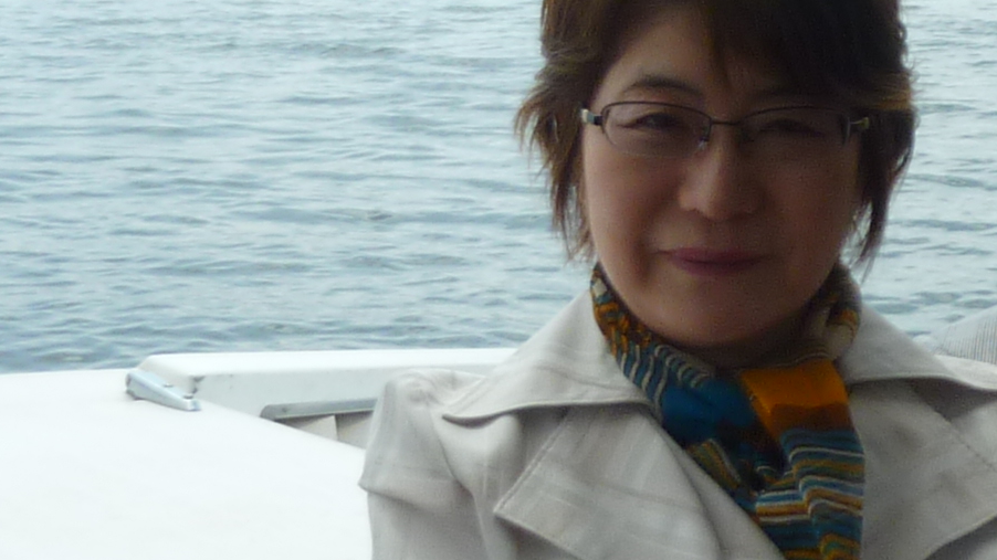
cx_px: 480
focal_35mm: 99
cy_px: -27
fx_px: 2617
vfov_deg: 12.1
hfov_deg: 21.6
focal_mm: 4.1
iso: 80
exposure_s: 1/500
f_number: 4
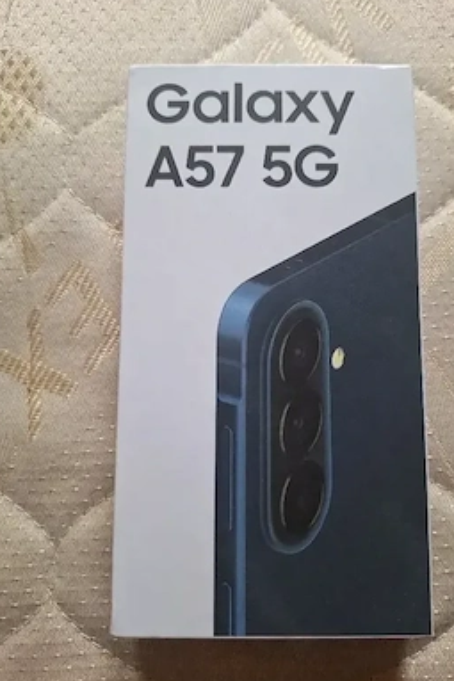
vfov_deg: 71.5
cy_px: 345
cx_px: 258
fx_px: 473
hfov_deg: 51.1
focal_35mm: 25
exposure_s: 1/40
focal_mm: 5.54
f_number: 1.8
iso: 160
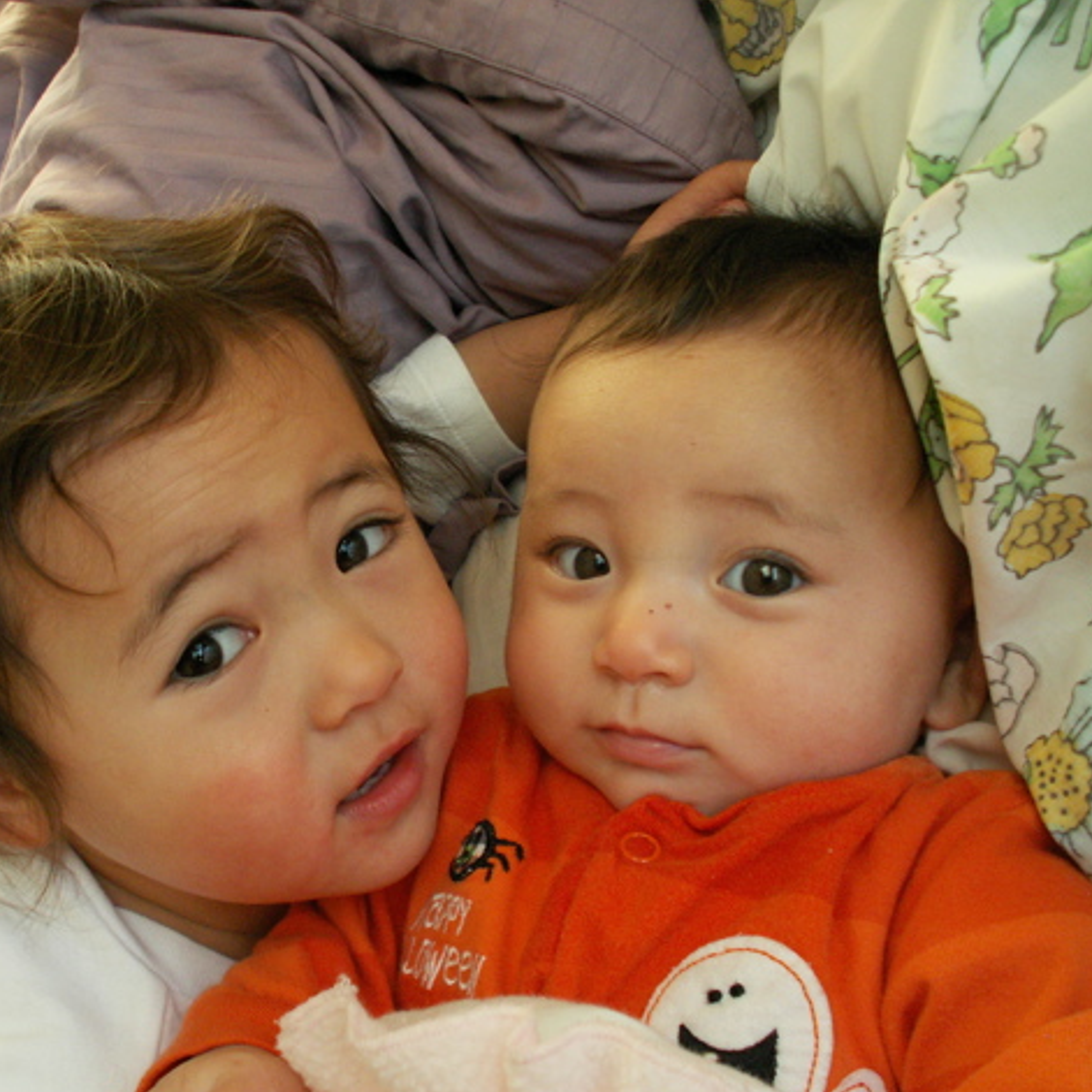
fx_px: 1499
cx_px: 364
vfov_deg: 40.0
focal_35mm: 42
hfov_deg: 39.6
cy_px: 545
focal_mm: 5.86
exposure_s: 1/40
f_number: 2.8
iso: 160
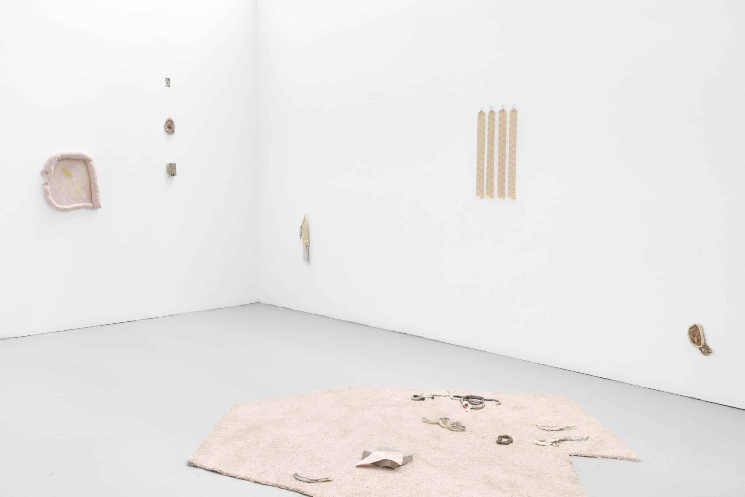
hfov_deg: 54.4
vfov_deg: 37.9
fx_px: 724
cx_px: 372
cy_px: 248
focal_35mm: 35
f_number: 22
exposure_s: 1/3
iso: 200
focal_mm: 35
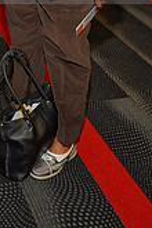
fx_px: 500
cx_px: -1
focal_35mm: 79
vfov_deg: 23.5
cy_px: -44
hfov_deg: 16.9
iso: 200
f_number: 5
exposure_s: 1/60
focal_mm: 29
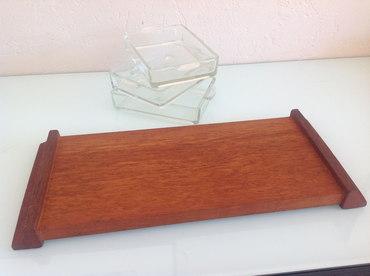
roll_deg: +0.4
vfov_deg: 40.6
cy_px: 138
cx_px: 185
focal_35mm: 35
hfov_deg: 52.7
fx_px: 374
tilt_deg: -37.2
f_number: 2.4
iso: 80
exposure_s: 1/120
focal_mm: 4.28
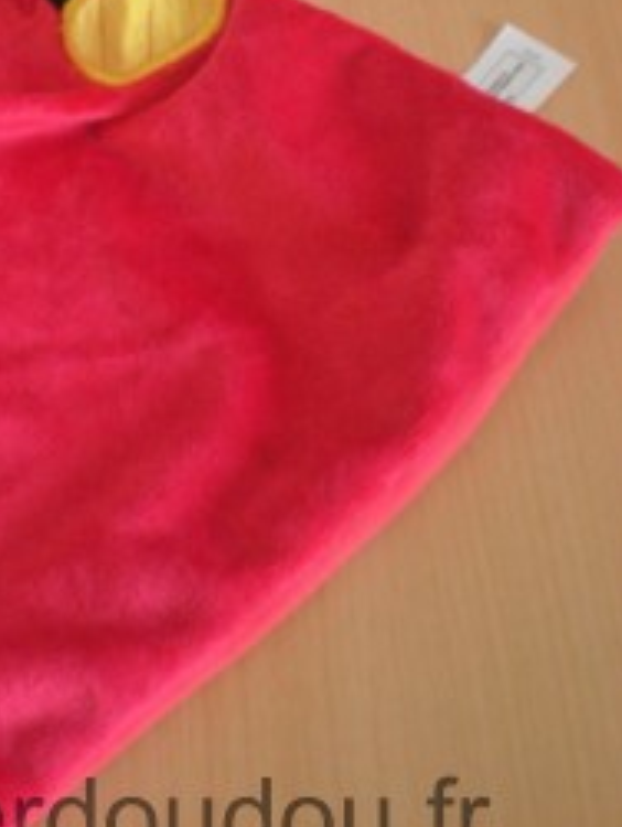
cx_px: -10
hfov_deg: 18.2
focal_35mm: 79
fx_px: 1889
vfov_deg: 23.8
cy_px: 23
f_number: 3.1
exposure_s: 1/16.2
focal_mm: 6.3
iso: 200
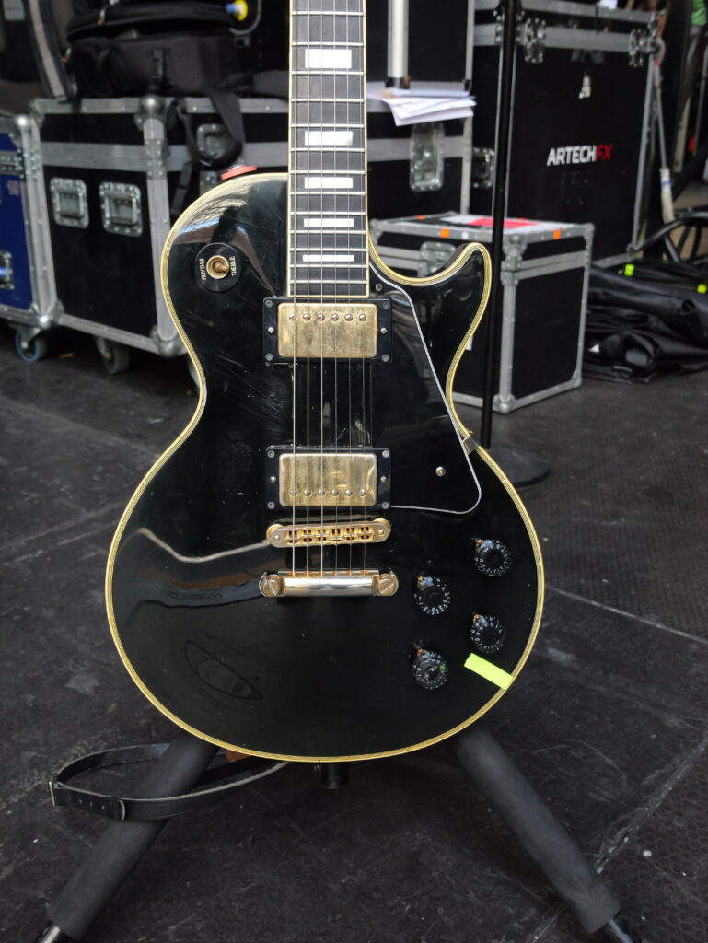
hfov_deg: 39.7
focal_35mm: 36
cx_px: 354
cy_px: 472
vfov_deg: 51.3
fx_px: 981
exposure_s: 1/320
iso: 3200
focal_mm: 18
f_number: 5.6
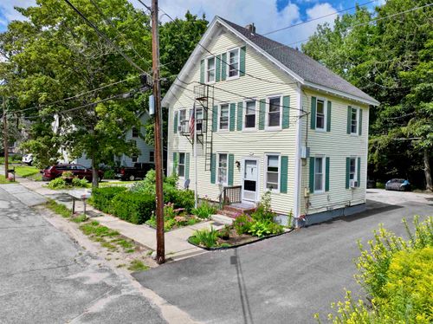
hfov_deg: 71.6
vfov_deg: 56.7
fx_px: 300
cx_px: 216
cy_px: 162
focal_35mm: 24
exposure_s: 1/2500
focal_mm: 12.29
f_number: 2.8
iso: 130
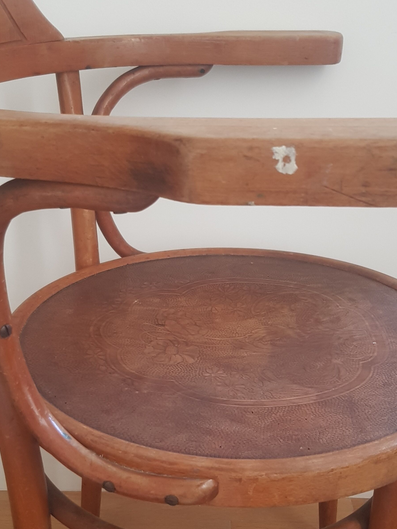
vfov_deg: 42.5
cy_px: 338
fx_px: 673
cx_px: 189
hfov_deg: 32.9
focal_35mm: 44
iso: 200
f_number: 1.7
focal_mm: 4.2
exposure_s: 1/16
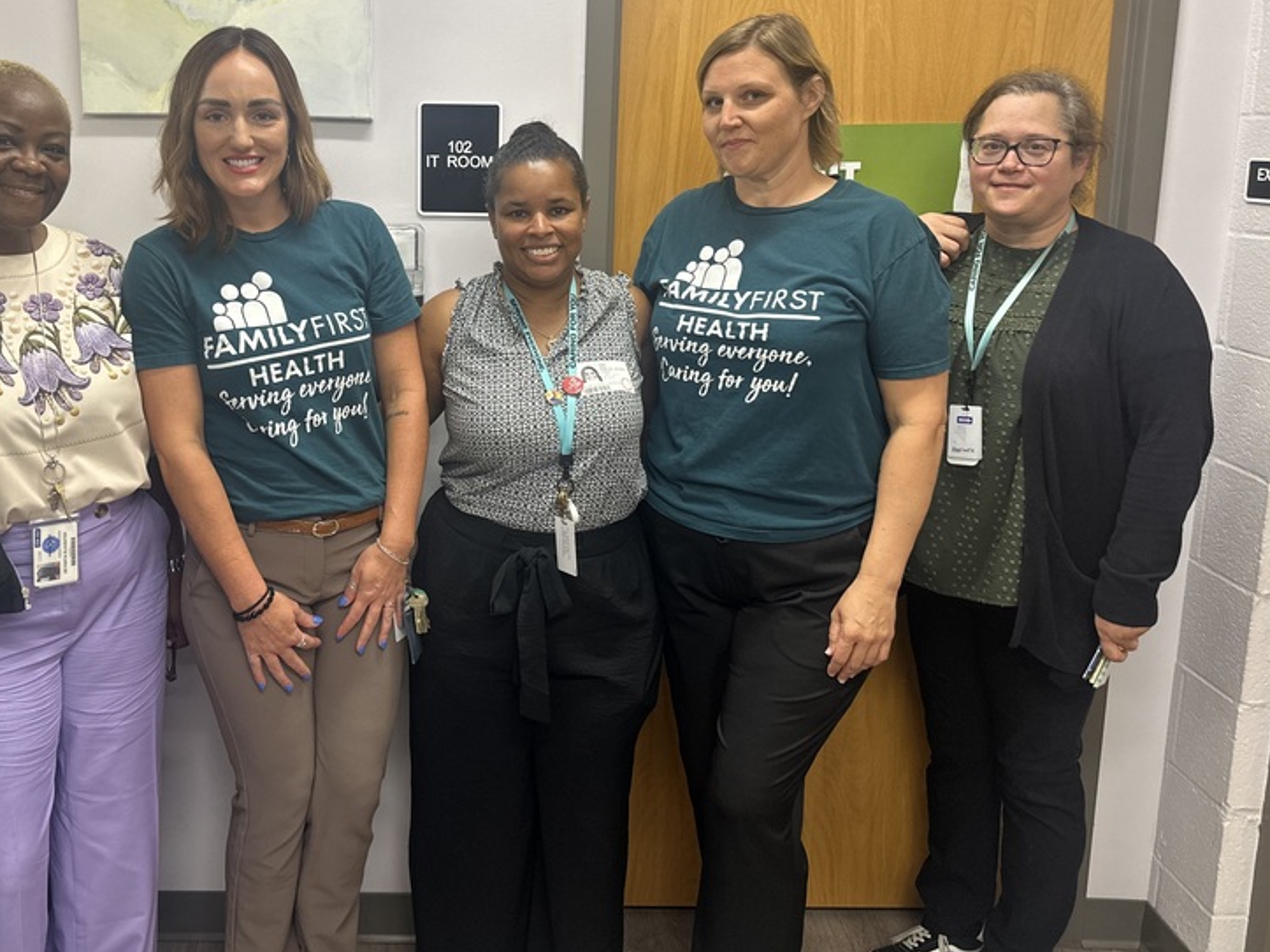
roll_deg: -0.6
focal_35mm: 34
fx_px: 1247
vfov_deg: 41.5
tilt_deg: -9.0
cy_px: 355
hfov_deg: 53.2
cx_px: 460
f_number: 1.78
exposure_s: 1/60
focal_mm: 6.86
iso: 160
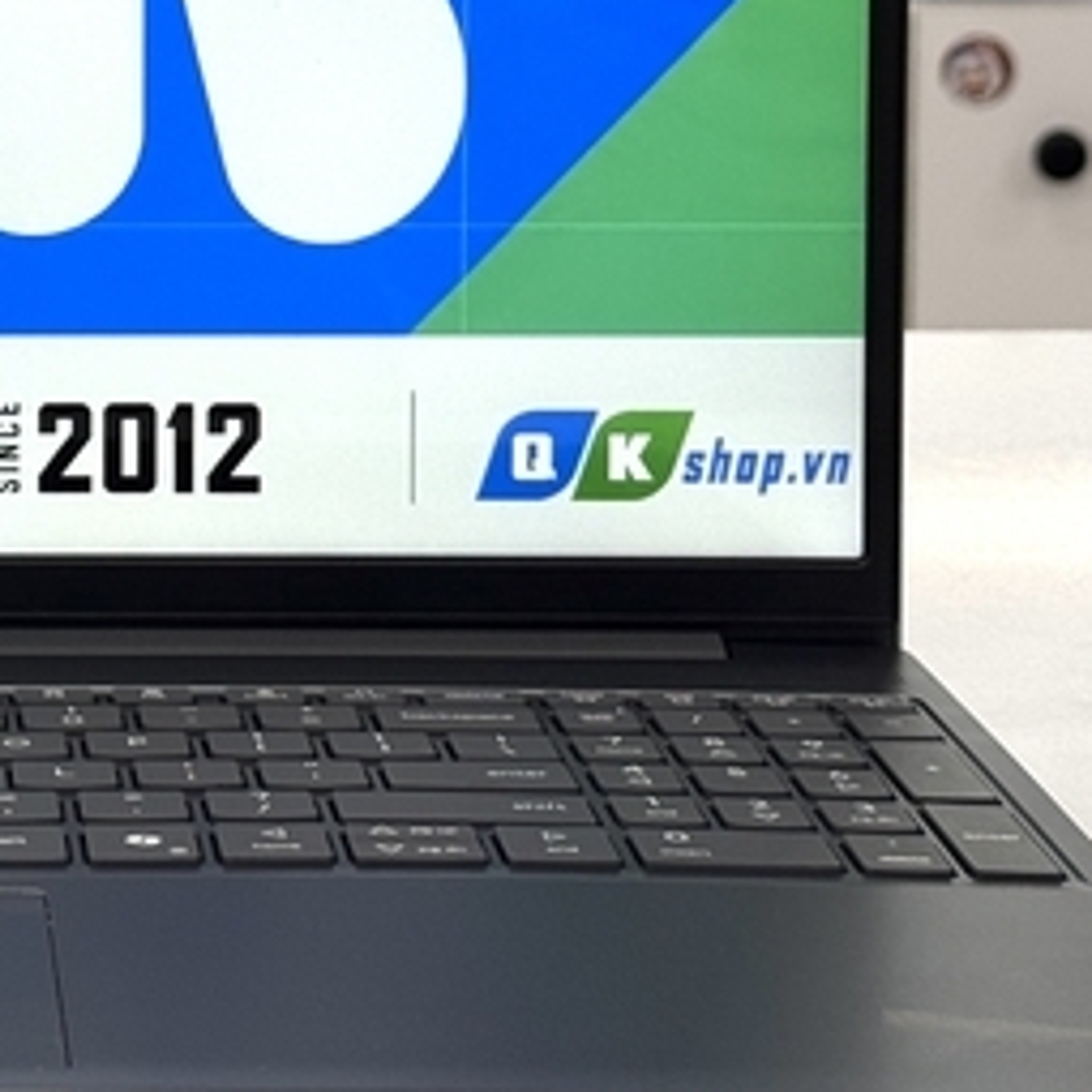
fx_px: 4747
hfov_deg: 12.8
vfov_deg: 13.0
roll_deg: +1.1
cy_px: 30
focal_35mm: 133
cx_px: -206
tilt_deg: -5.3
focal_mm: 6.76
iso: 50
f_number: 1.78
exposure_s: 1/157
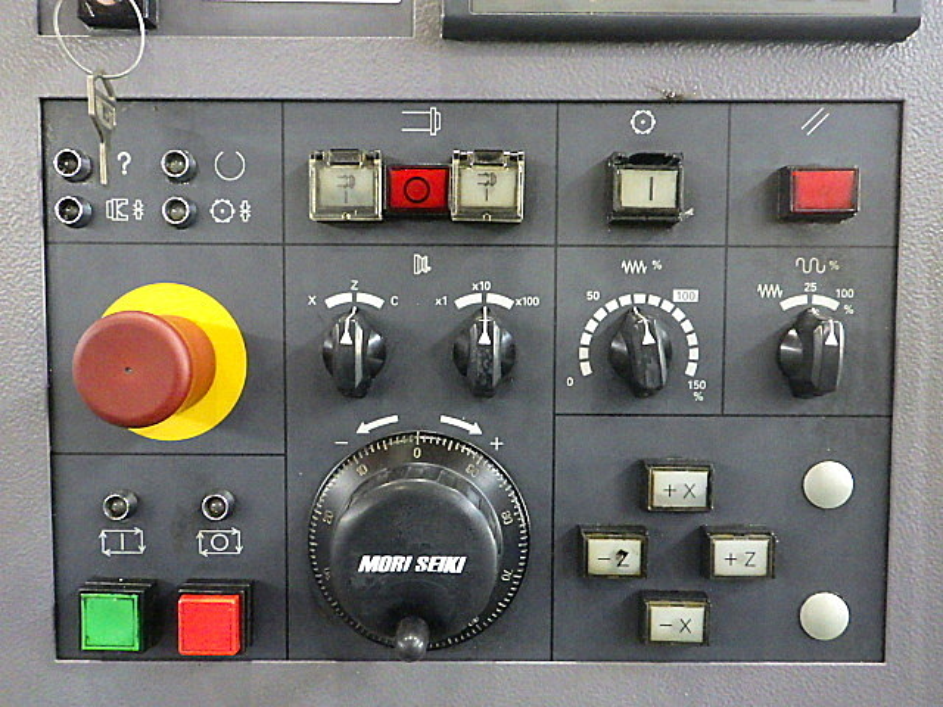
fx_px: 763
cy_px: 354
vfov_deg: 49.7
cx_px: 472
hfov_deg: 63.4
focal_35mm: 28
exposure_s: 1/45
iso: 1600
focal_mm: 5
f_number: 3.5
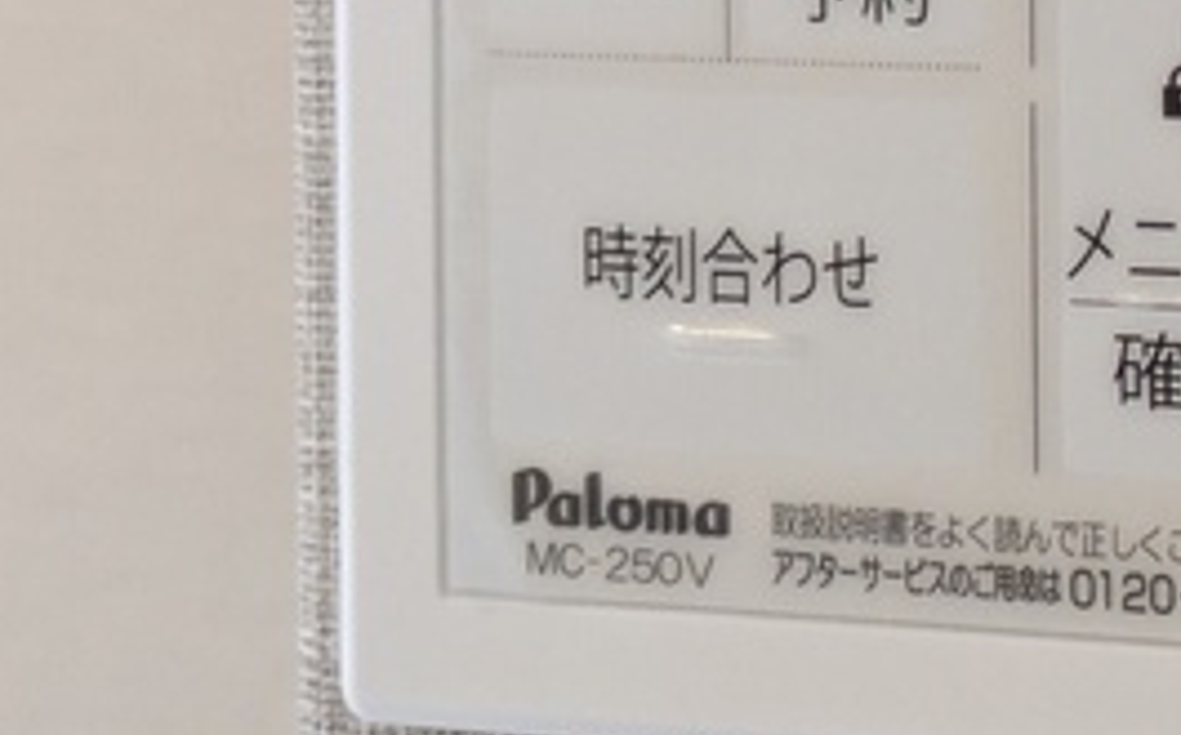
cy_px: -241
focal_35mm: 196
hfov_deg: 10.6
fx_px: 6302
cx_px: 1324
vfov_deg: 6.6
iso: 338
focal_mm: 5.43
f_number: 1.89
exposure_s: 1/50
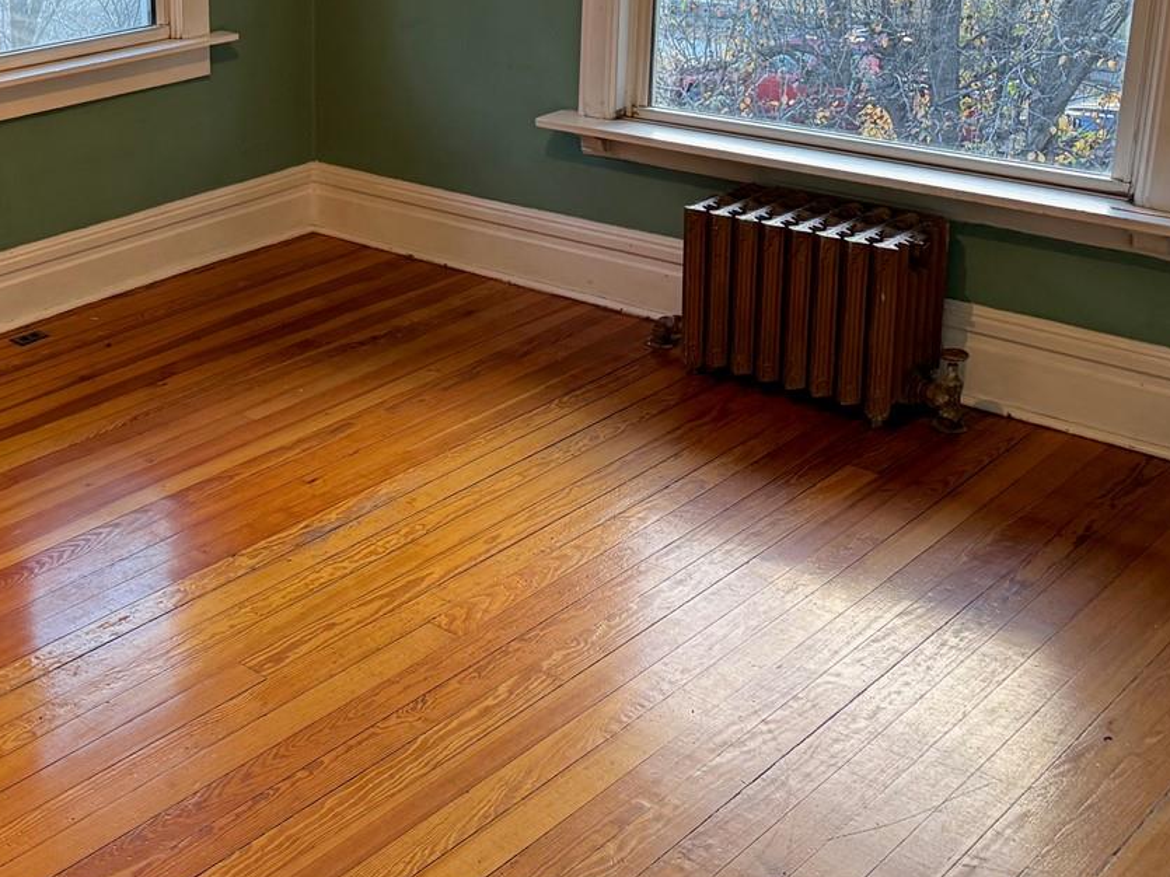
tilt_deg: -17.1
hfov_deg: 38.4
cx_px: 112
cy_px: 207
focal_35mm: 46
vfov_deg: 30.9
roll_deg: +2.5
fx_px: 1555
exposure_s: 1/60
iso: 250
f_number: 1.78
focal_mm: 6.76
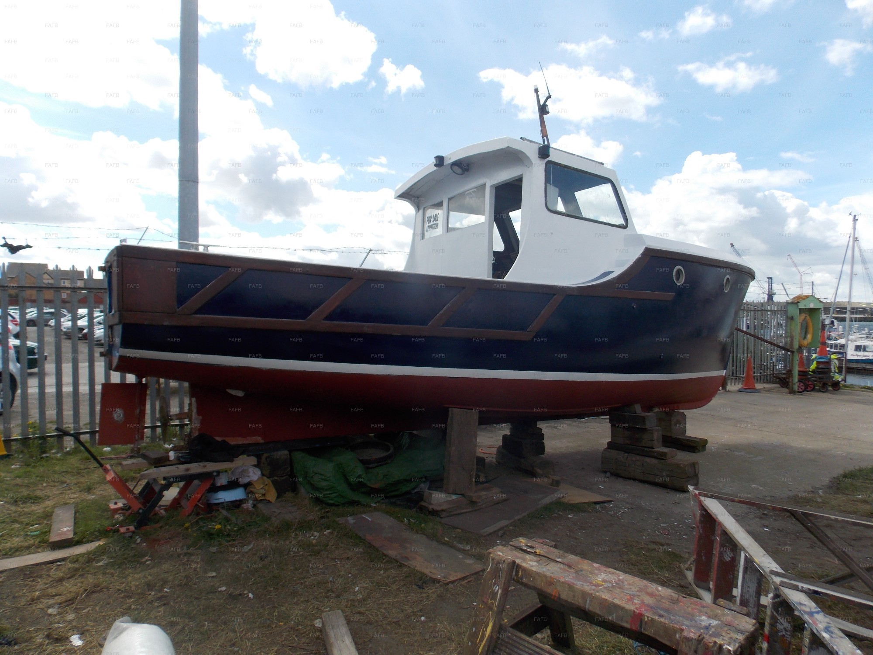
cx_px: 436
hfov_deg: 73.9
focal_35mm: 23
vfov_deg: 58.9
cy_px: 328
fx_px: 580
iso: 80
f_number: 3.1
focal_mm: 4
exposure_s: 1/800
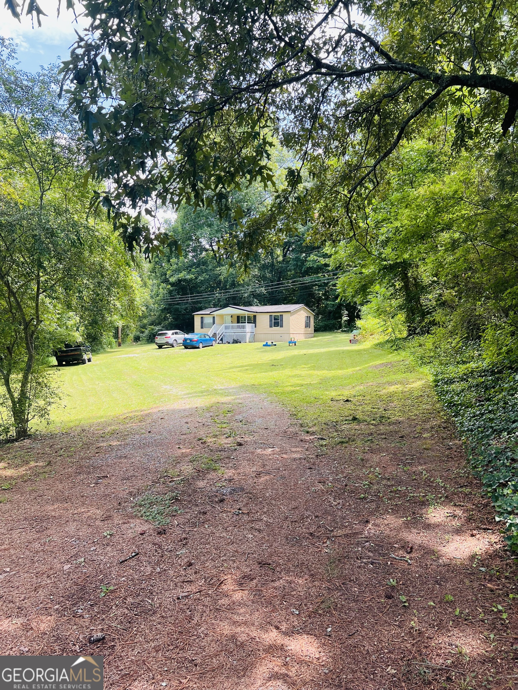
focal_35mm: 26
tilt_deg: -0.4
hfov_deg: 53.1
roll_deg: +0.0
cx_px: 259
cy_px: 345
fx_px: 519
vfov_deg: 67.3
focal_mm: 5.7
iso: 50
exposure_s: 1/452
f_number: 1.5
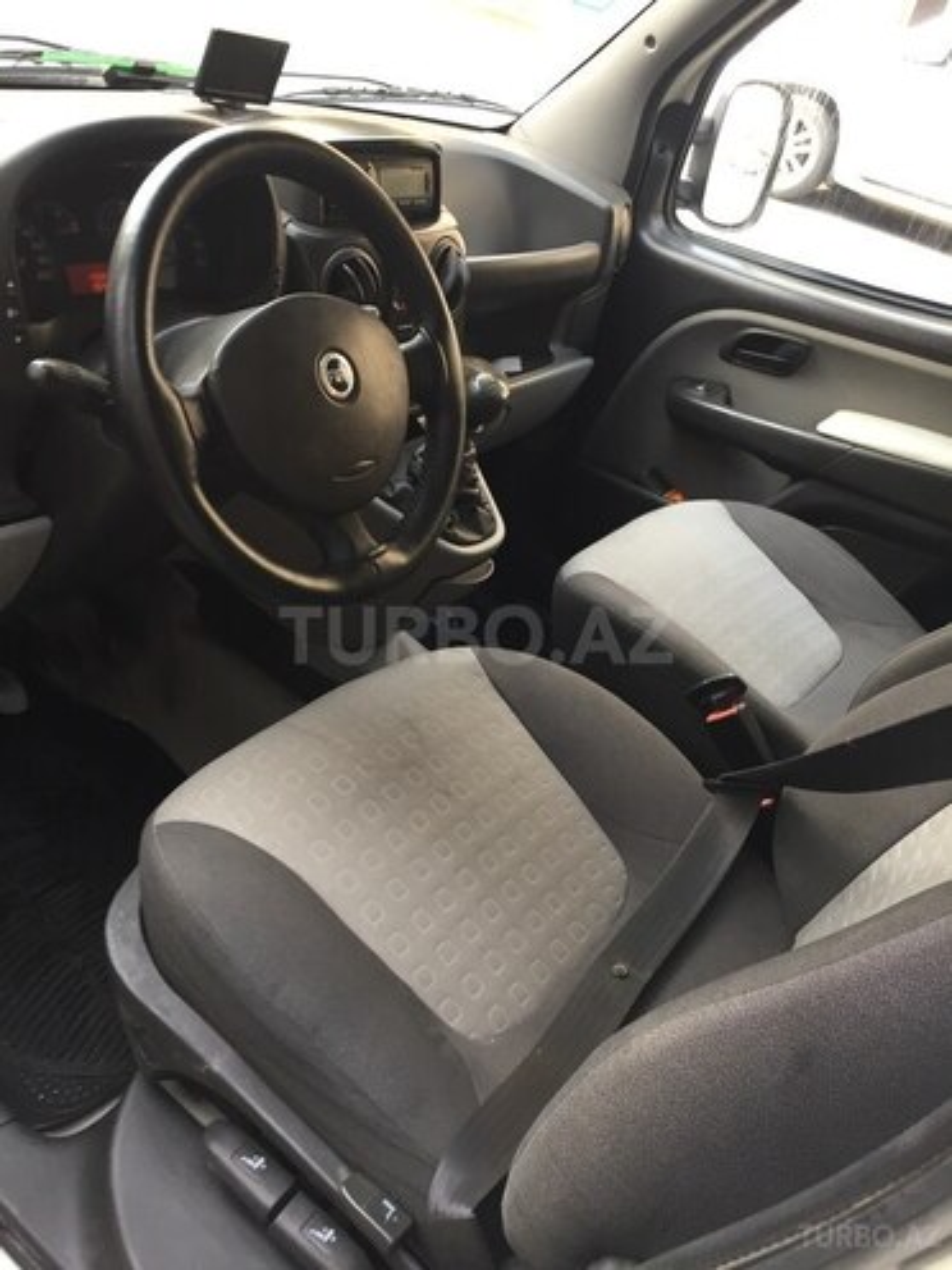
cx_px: 476
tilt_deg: -33.4
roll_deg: -15.1
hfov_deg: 48.2
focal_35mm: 29
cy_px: 635
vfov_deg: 61.7
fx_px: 1063
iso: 32
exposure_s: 1/33
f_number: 2.2
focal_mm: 4.15
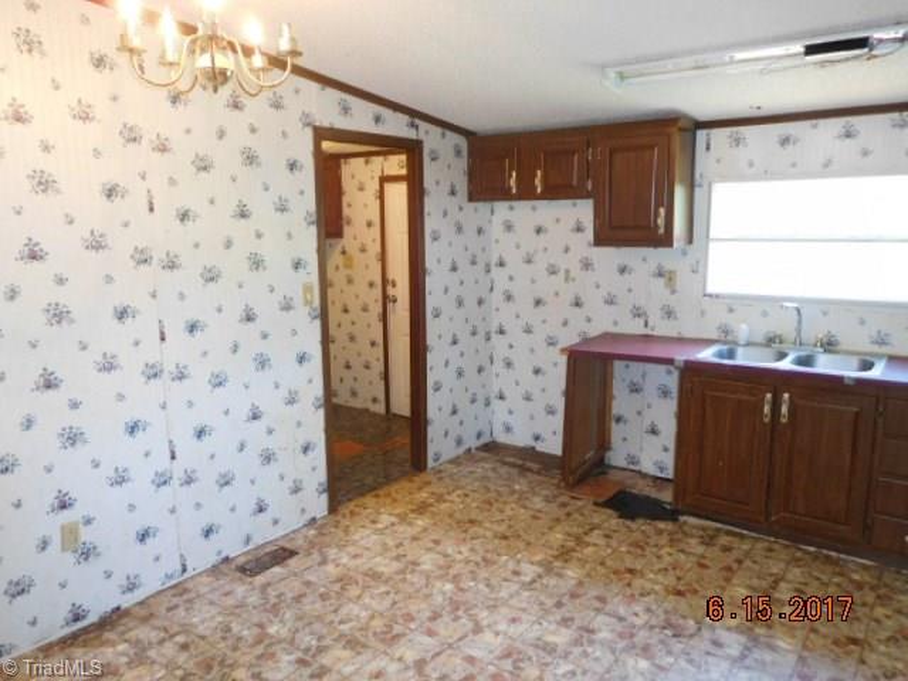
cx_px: 454
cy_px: 340
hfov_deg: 69.4
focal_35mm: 25
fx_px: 656
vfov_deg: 54.9
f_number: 3.4
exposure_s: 1/30
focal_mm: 4.5
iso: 400
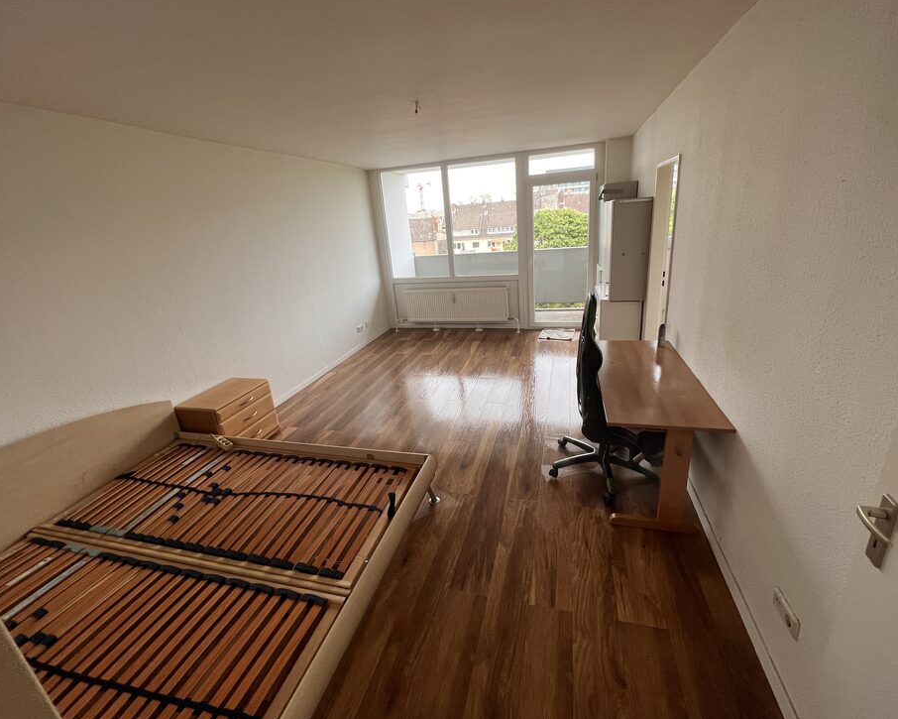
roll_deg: +4.8
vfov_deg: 88.0
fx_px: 372
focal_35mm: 14
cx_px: 459
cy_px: 350
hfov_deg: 100.7
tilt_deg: -19.6
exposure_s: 1/99
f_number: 1.8
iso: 125
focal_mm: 1.57
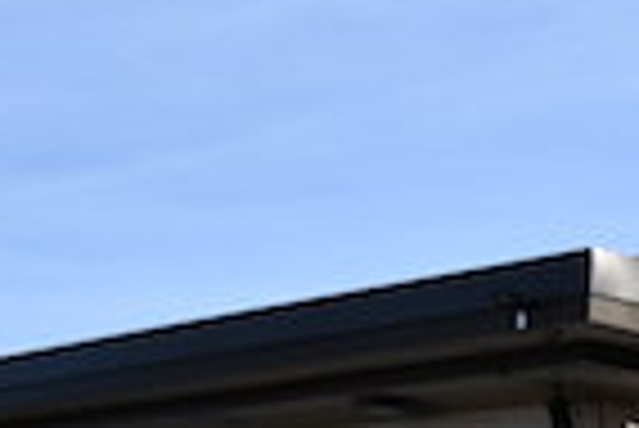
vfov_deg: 12.3
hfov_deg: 18.4
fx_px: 1937
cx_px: 594
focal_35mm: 109
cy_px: 538
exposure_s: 1/250
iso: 100
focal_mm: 21
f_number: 8
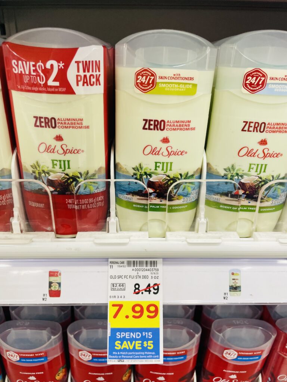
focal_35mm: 26
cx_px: 144
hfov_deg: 53.1
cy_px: 191
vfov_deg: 67.3
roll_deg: +0.4
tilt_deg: -24.6
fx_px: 287
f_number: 1.6
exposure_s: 1/120
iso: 125
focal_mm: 4.2
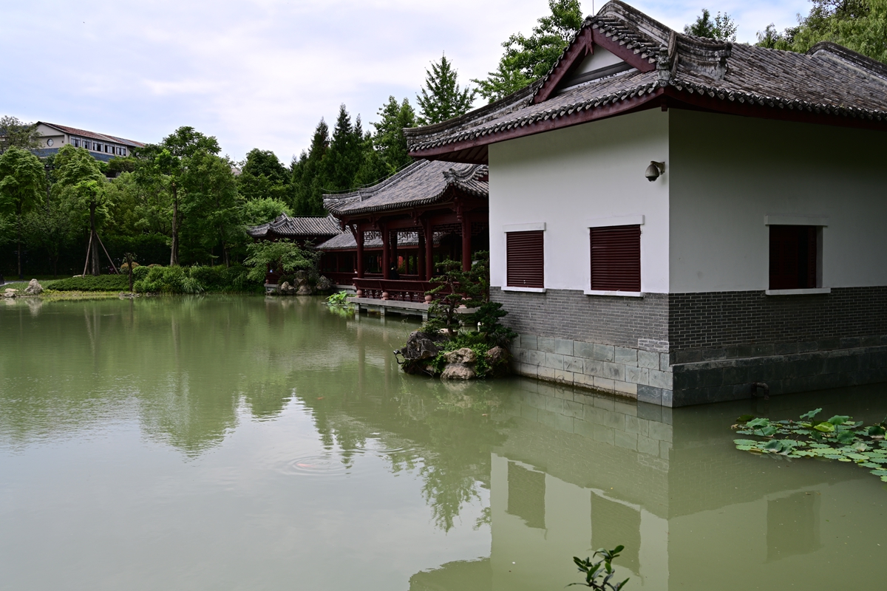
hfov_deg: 59.5
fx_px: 776
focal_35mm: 32
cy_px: 296
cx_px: 444
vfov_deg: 41.7
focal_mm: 31.5
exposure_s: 1/250
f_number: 8
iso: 100
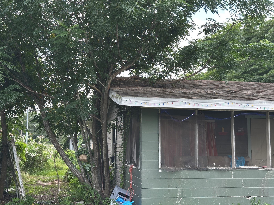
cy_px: 102
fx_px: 380
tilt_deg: +6.5
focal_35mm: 48
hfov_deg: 39.7
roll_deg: -1.7
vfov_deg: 30.3
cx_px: 137
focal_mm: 6.86
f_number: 1.78
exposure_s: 1/407
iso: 64
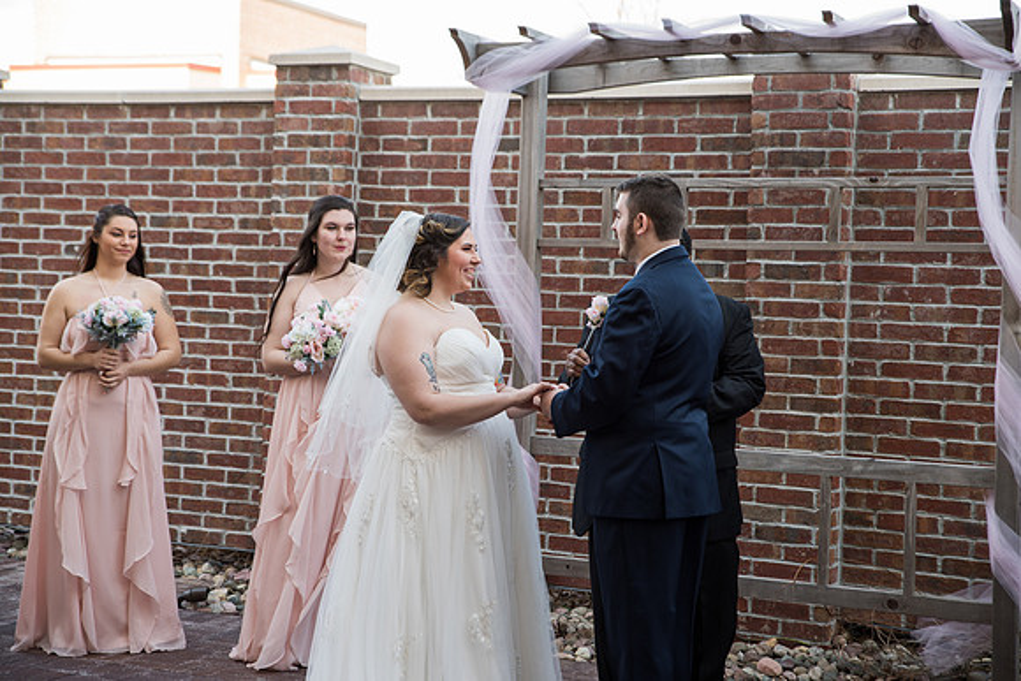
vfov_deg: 21.9
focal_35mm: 62
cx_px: 510
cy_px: 340
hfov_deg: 32.4
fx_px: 1759
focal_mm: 62
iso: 250
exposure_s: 1/200
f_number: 3.5
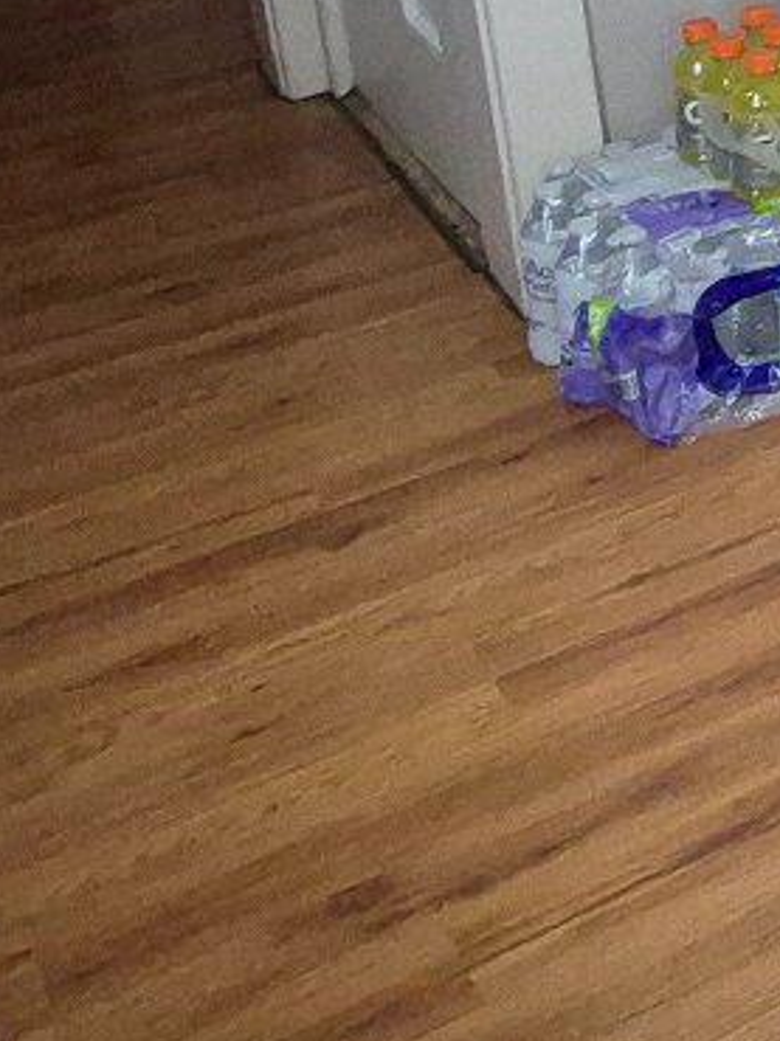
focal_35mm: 72
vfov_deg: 23.9
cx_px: 1735
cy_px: -295
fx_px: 2166
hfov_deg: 14.9
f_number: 2.2
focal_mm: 1.74
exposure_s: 1/60
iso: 640
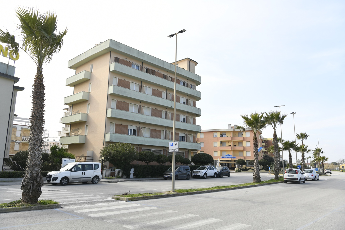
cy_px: 115
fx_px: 278
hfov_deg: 63.7
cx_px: 172
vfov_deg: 45.0
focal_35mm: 29
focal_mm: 29
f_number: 8
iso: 125
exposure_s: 1/160
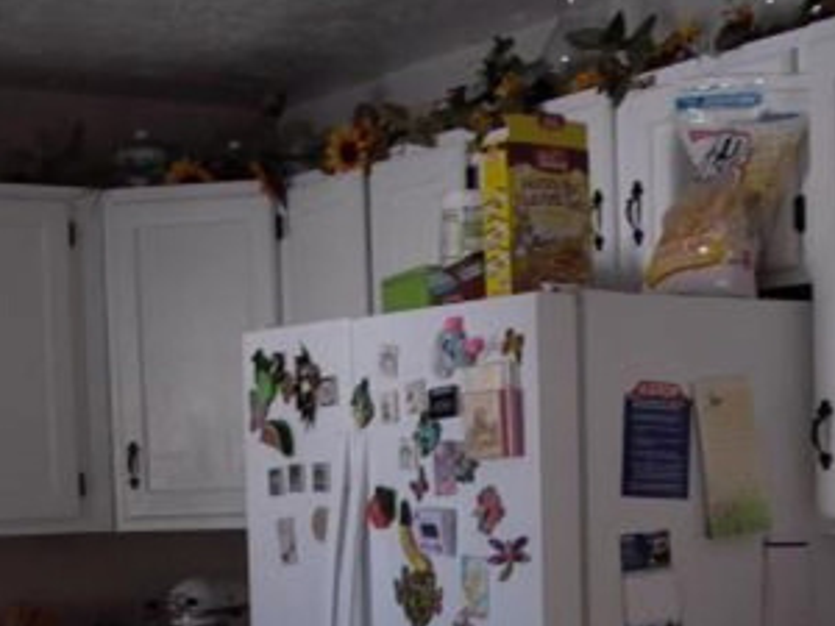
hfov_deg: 24.0
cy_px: 651
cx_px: 532
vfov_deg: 17.7
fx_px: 1954
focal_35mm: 81
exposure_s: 1/68.7
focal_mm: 8.19
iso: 100
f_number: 2.13
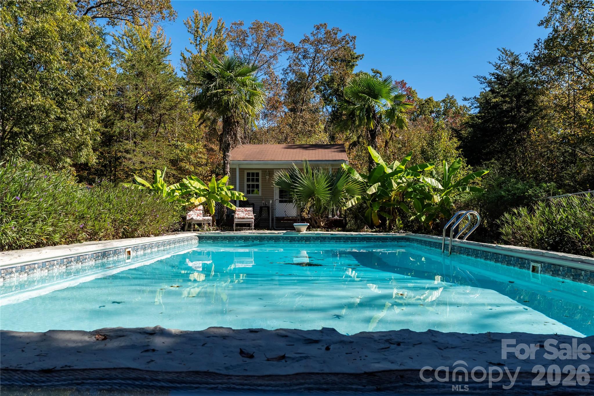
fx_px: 495
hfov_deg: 61.9
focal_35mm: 30
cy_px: 198
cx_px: 297
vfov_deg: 43.6
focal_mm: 30
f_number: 9
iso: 250
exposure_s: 1/500
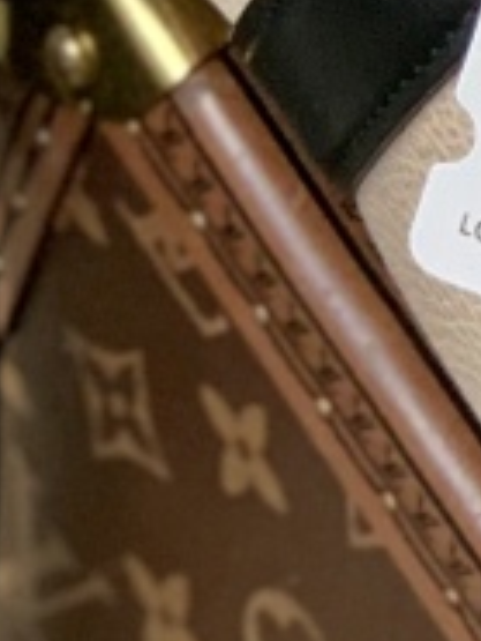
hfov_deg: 3.6
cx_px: 1270
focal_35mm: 405
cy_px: -42
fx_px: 7495
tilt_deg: -47.5
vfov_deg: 4.9
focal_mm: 6
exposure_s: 1/106
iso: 125
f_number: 2.4
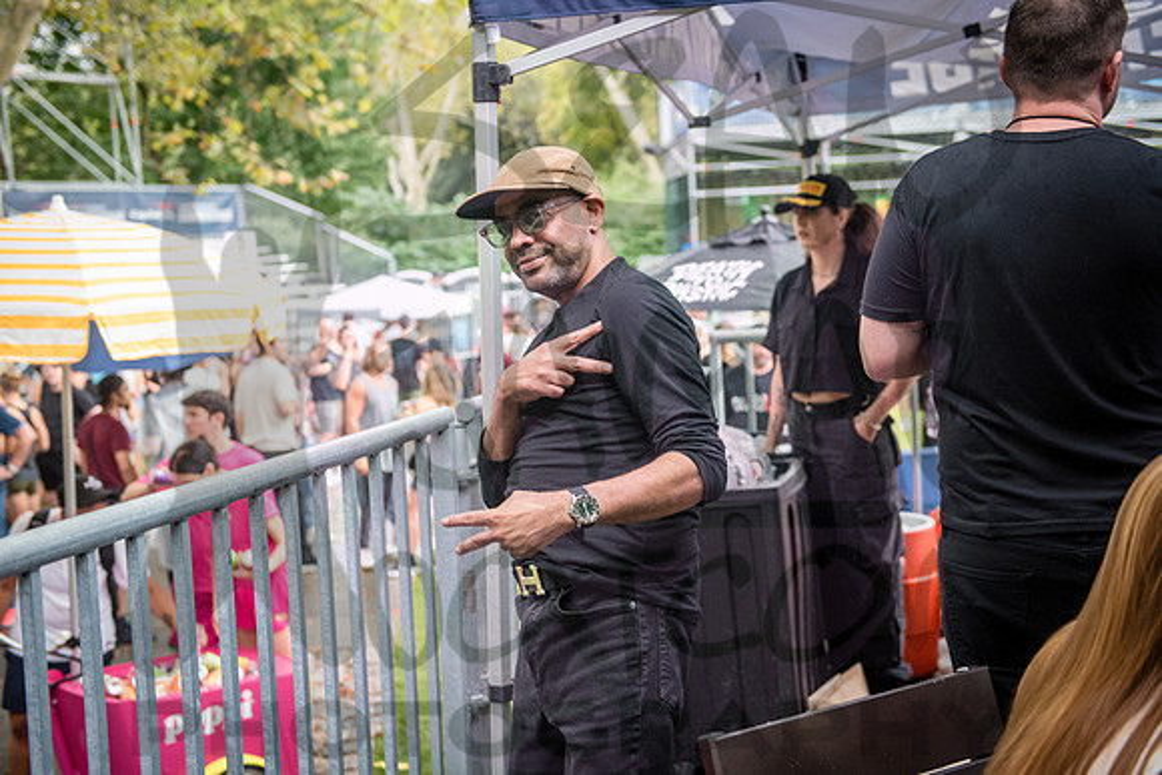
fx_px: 1614
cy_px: 388
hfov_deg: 39.6
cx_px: 581
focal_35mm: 50
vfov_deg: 27.0
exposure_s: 1/250
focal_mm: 50
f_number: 3.2
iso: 2000
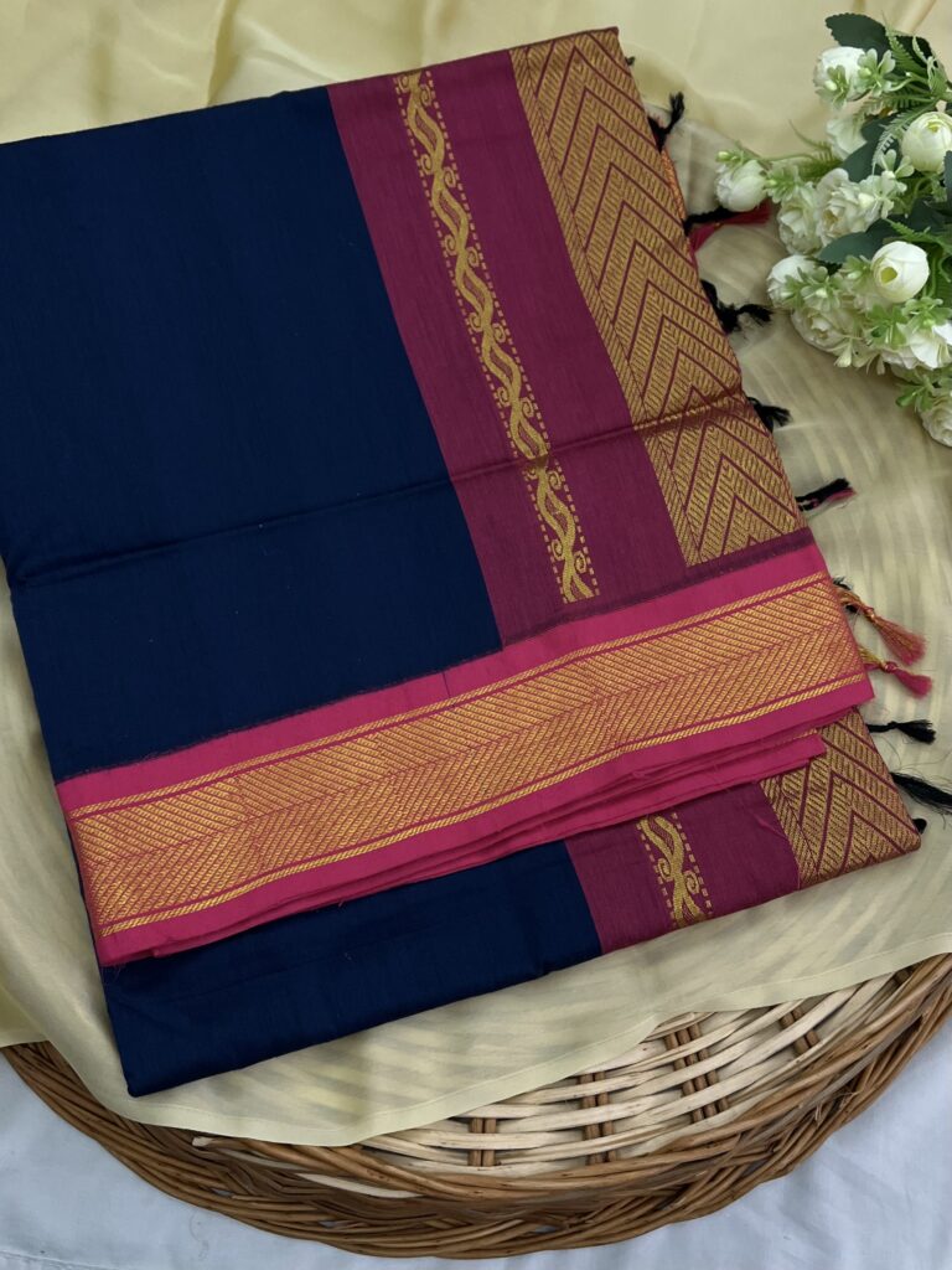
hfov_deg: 53.1
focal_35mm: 26
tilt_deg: -69.5
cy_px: 635
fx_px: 953
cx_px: 476
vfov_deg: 67.3
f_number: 1.6
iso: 100
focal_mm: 5.1
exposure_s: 1/100
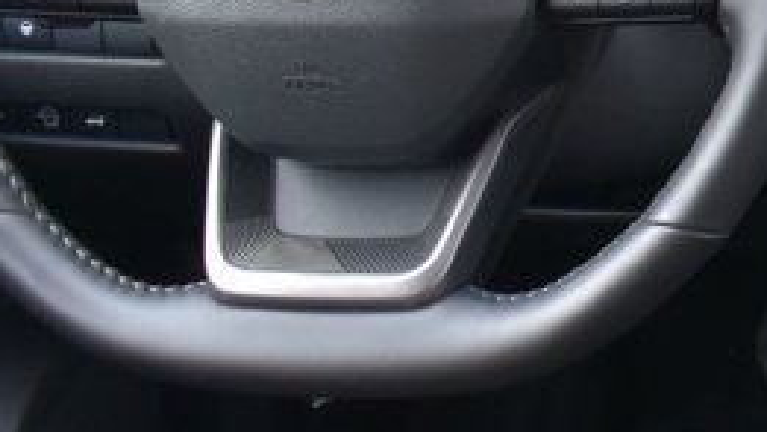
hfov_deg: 16.3
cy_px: -88
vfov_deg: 10.7
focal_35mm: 111
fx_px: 2258
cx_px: 1364
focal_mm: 18
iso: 400
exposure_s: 1/60
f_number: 8
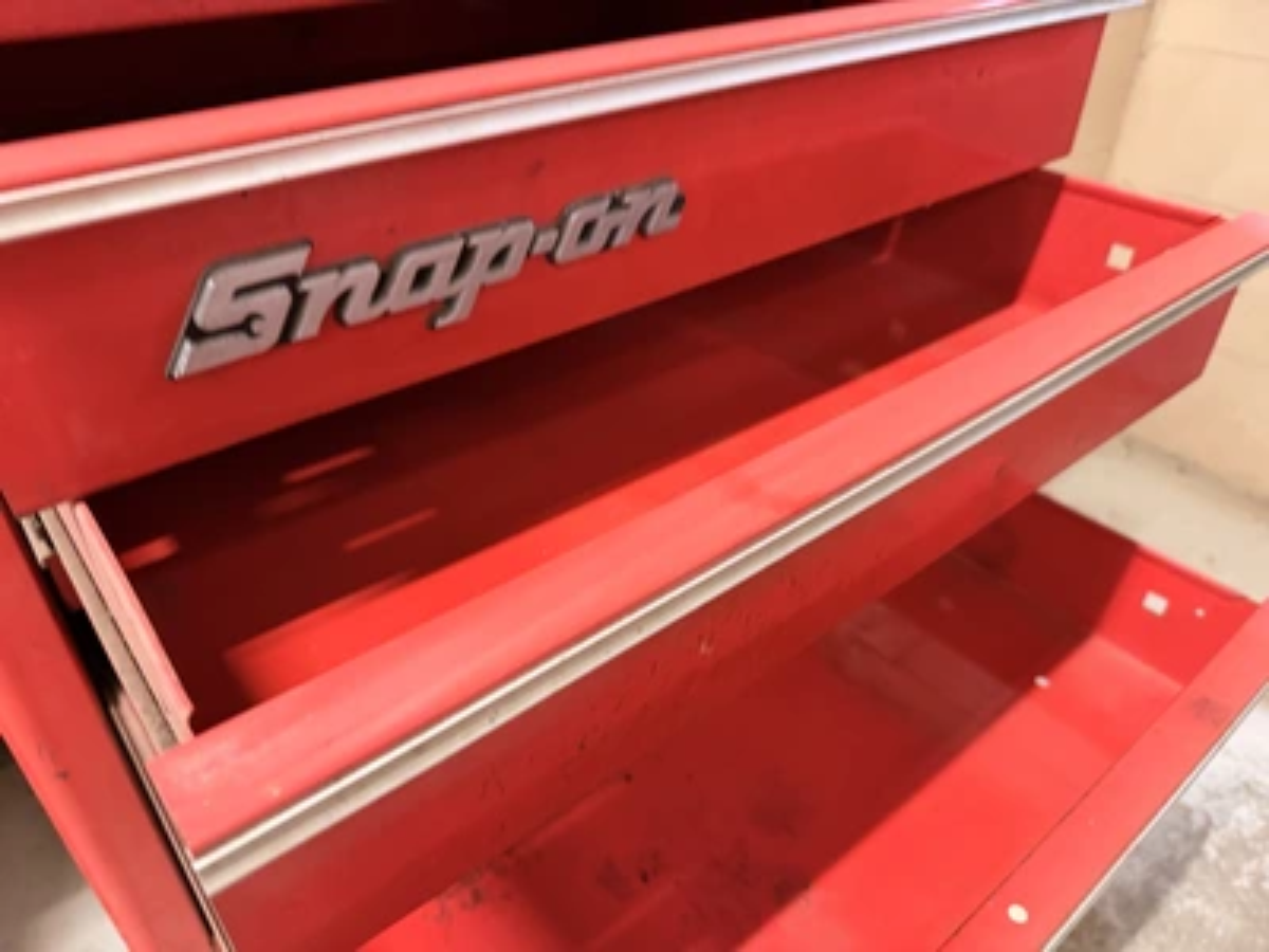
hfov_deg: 71.6
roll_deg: -0.4
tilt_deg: -38.9
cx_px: 634
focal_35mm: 24
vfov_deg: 56.8
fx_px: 880
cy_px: 476
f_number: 1.78
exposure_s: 1/40
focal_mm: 6.76
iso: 800
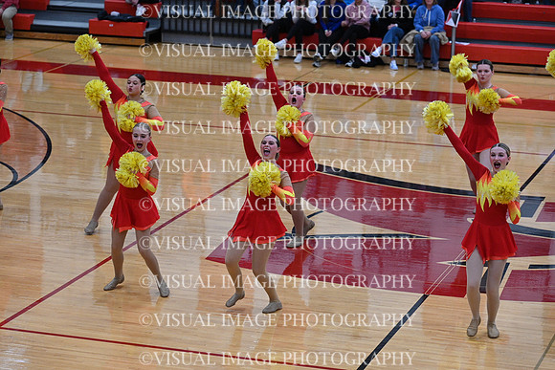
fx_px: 1773
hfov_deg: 17.8
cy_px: 185
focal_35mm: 115
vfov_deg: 11.9
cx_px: 278
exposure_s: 1/400
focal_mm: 115
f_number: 4
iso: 4000
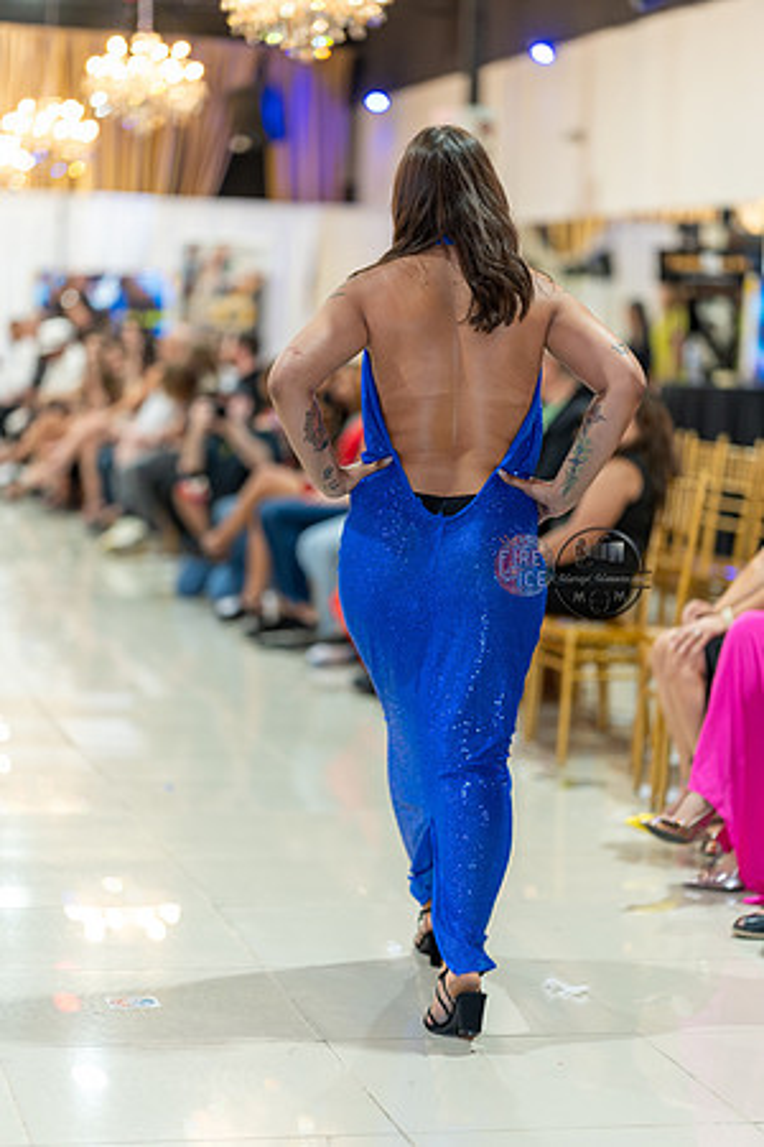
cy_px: 574
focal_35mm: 85
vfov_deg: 23.9
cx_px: 382
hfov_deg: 16.1
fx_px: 2706
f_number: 1.4
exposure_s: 1/160
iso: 320
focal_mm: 85
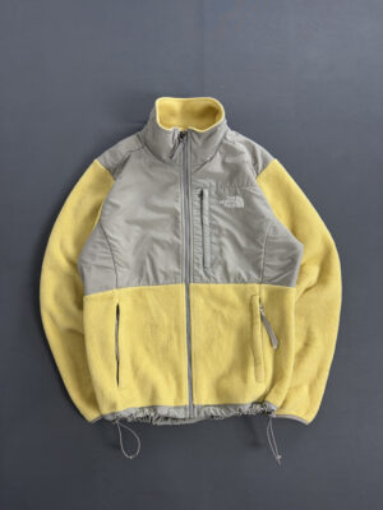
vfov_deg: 71.6
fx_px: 354
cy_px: 255
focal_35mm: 24
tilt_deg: -85.5
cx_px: 192
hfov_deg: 56.8
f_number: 1.78
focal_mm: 6.76
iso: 100
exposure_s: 1/120
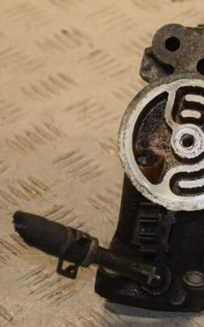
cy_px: 163
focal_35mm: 185
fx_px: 1646
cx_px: 192
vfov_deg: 11.3
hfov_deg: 7.1
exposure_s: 1/200
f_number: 6.3
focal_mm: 80
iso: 800
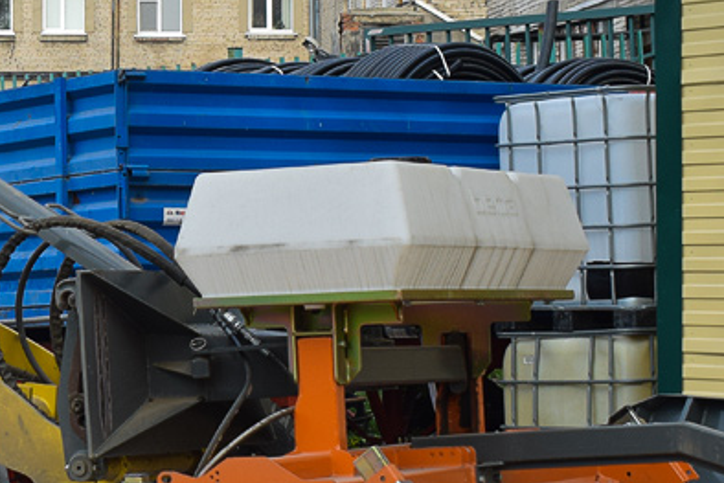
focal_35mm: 137
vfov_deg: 10.0
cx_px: -68
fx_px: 2756
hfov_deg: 14.6
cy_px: 189
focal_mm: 30
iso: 200
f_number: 5.6
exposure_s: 1/500
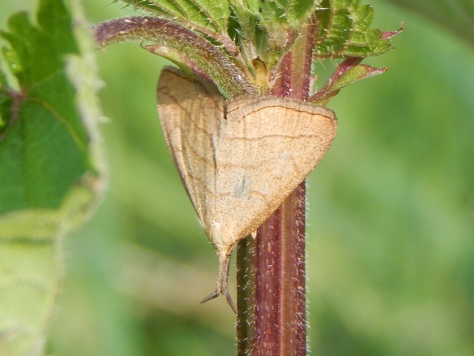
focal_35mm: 182
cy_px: 178
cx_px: 237
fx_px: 2492
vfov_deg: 8.2
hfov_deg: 10.9
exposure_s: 1/320
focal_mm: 32.8
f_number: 5.3
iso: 125
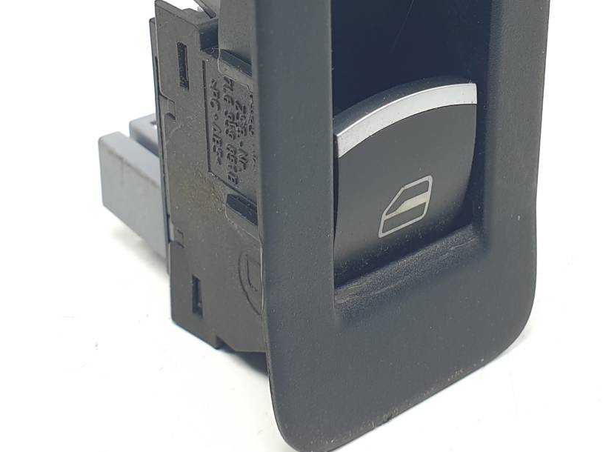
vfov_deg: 30.5
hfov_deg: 40.7
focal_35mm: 46
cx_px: 401
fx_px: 801
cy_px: 68
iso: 50
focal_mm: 4.3
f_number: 2.4
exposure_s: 1/128
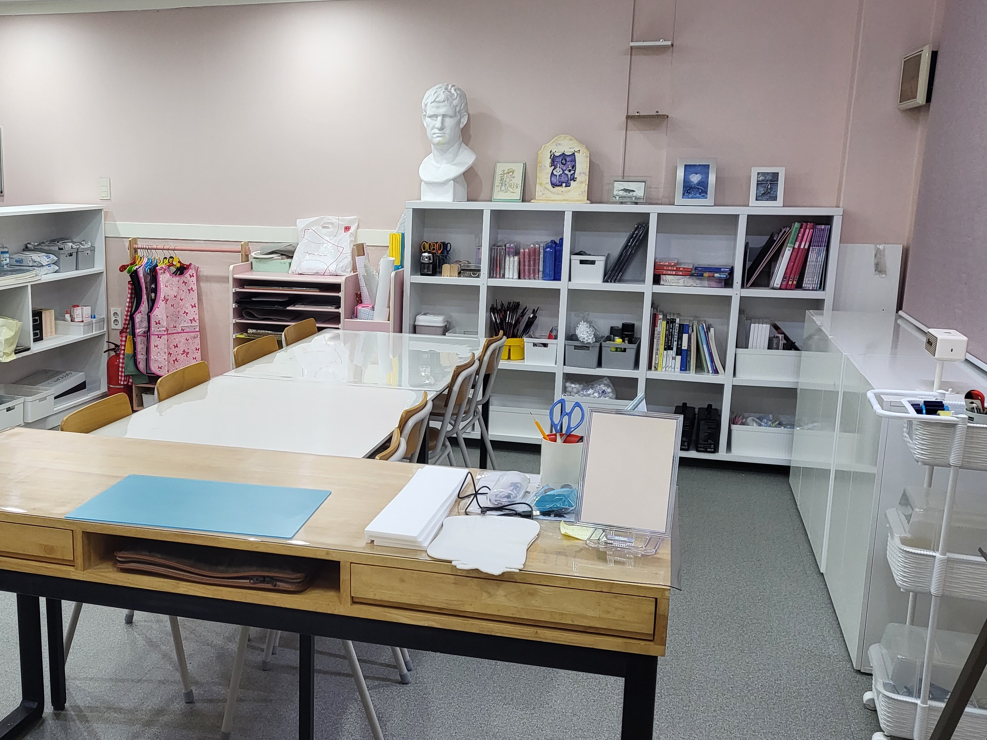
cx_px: 335
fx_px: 1055
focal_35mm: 37
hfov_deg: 49.3
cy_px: 376
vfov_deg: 38.7
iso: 200
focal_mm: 4.25
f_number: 1.8
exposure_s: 1/120
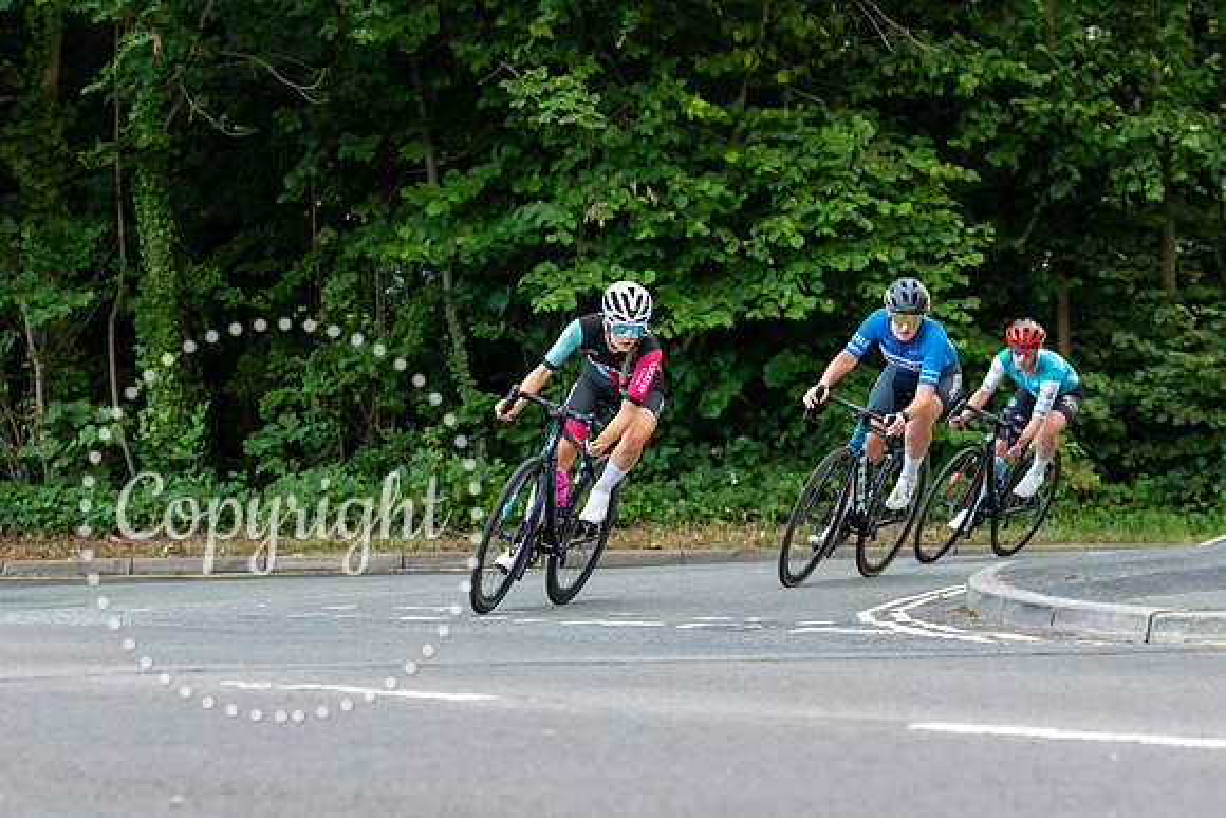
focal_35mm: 140
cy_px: 538
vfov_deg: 9.8
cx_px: 498
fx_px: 4754
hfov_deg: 14.7
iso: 1000
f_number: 3.2
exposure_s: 1/1000
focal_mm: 70
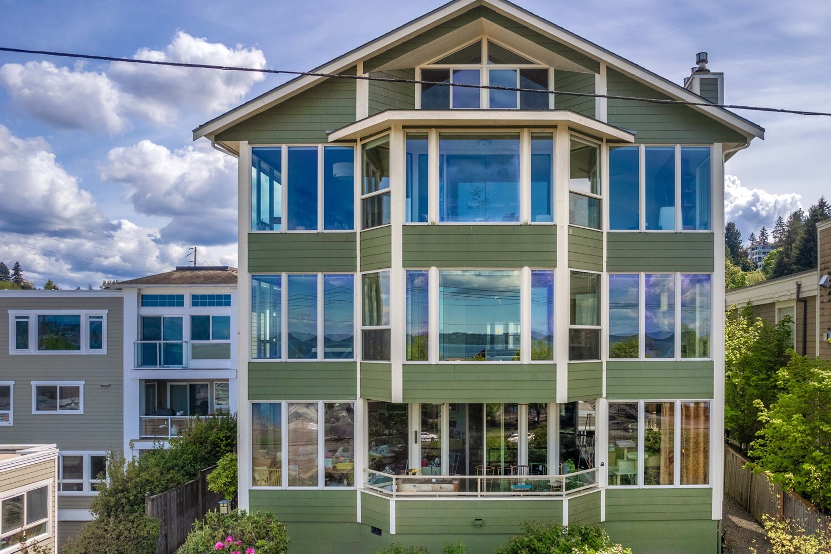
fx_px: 577
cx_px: 467
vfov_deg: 51.3
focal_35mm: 25
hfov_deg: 71.2
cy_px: 281
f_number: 2.8
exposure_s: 1/730
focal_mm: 8.38
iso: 100
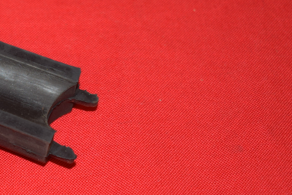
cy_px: 84
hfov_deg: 14.5
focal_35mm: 137
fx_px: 1114
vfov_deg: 10.0
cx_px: -58
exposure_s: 1/25
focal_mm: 35
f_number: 5
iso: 160
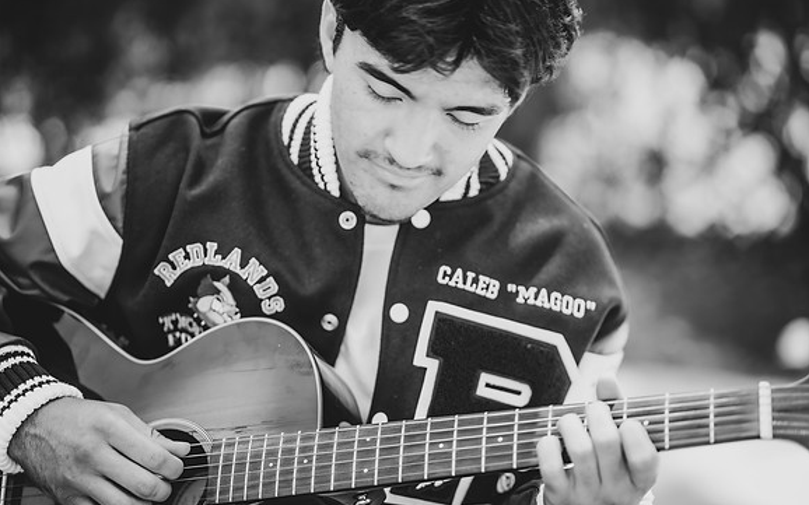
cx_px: 404
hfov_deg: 23.8
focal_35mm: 87
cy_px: 252
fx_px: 1918
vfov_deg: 15.0
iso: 100
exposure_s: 1/250
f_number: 1.8
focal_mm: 85
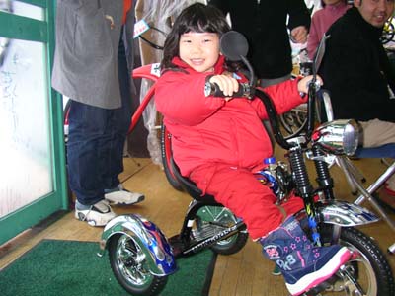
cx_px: 198
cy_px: 148
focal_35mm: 38
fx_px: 434
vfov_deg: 37.7
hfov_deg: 49.0
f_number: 2.9
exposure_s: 1/31.6
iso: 100
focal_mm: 6
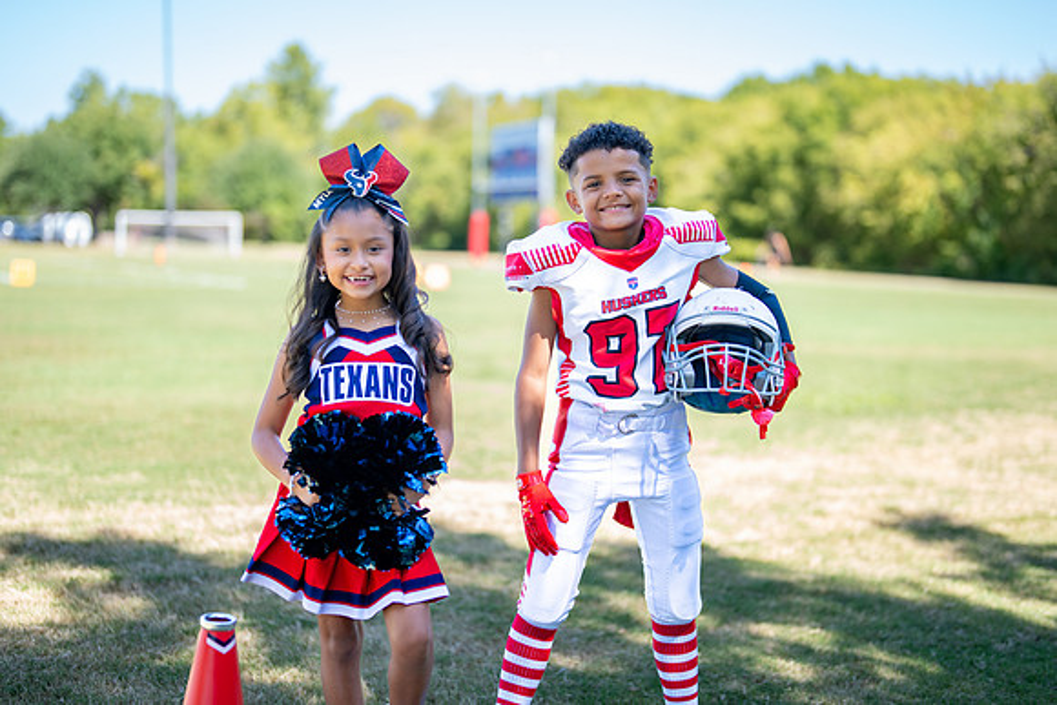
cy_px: 356
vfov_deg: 24.4
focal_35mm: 56
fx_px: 1631
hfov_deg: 35.9
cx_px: 536
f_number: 1.2
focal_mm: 50
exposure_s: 1/1250
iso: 100
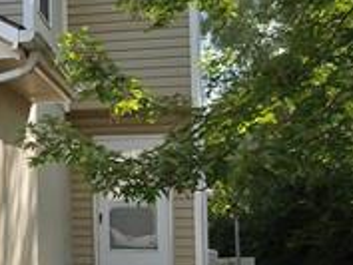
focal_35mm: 75
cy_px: 124
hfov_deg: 23.5
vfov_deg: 19.7
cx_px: -80
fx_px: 765
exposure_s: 1/479
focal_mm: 2.2
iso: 20
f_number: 1.9
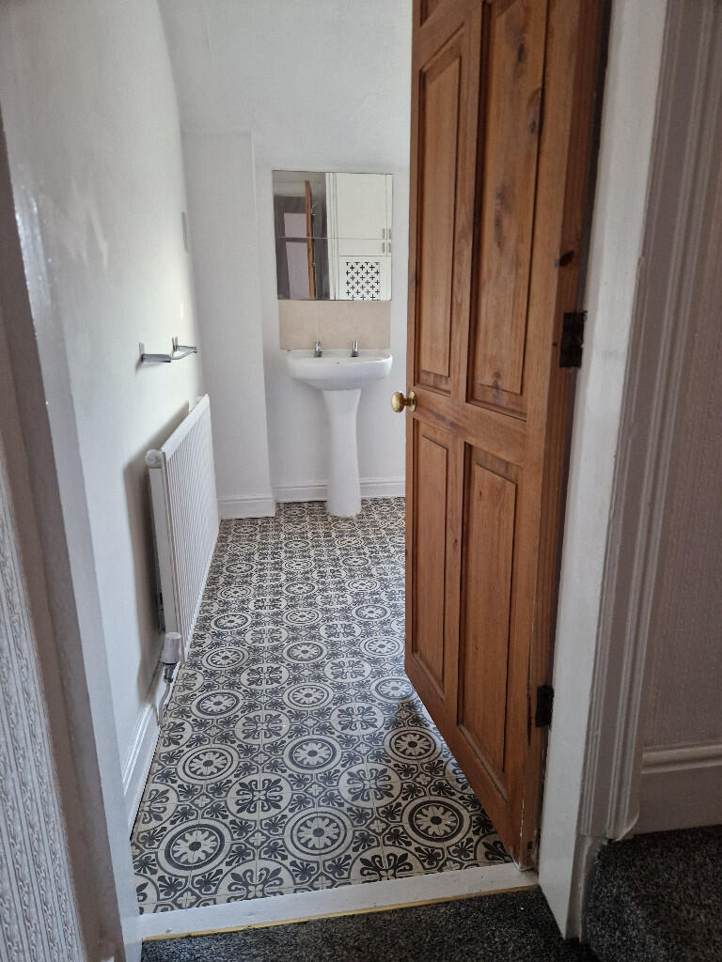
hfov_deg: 58.9
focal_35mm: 23
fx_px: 640
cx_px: 361
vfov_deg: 73.9
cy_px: 481
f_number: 1.8
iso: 400
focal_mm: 5.4
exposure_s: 1/100
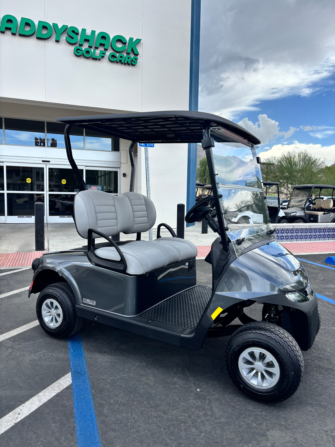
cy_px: 224
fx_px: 335
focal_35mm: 26
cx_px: 168
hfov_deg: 53.1
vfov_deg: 67.3
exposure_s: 1/1068
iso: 50
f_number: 1.6
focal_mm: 5.96
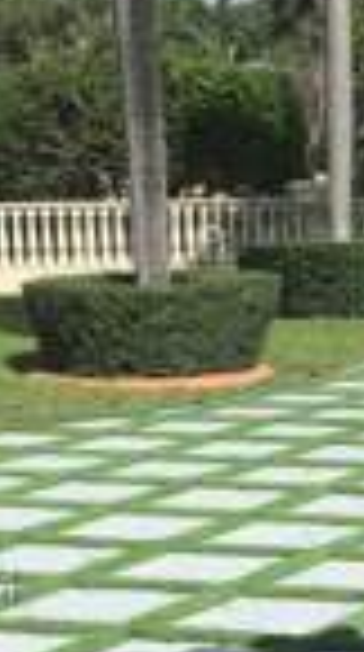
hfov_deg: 10.6
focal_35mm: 112
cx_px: 418
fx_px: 1932
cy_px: 594
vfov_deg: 18.8
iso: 25
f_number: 2.4
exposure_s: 1/1664
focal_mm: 3.3
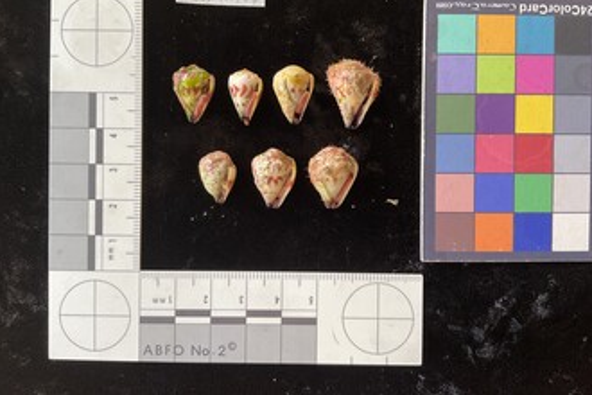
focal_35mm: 32
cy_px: 161
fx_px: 526
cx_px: 309
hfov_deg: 58.7
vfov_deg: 41.0
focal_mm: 3
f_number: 1.8
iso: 100
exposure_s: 1/60
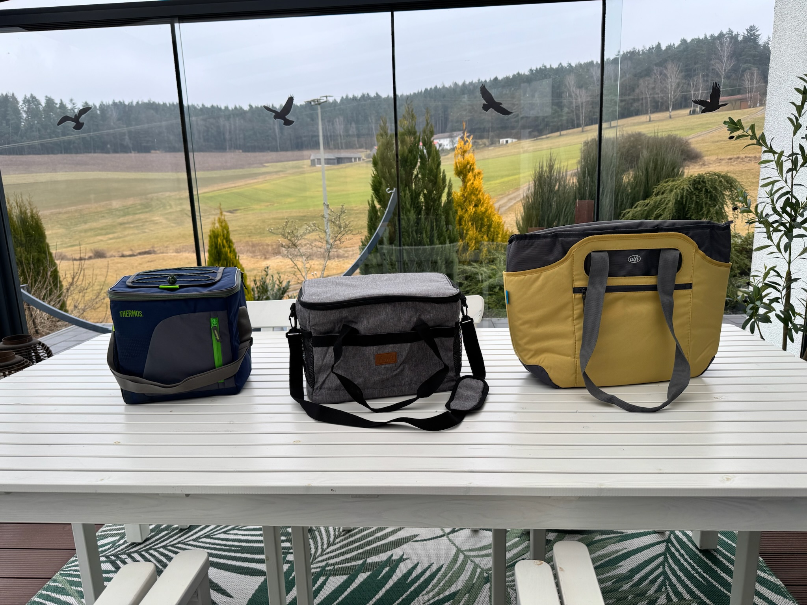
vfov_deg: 56.8
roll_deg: +1.9
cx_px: 404
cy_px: 302
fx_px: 560
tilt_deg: -11.9
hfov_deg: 71.6
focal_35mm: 24
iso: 80
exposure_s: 1/283
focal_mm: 6.76
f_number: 1.78
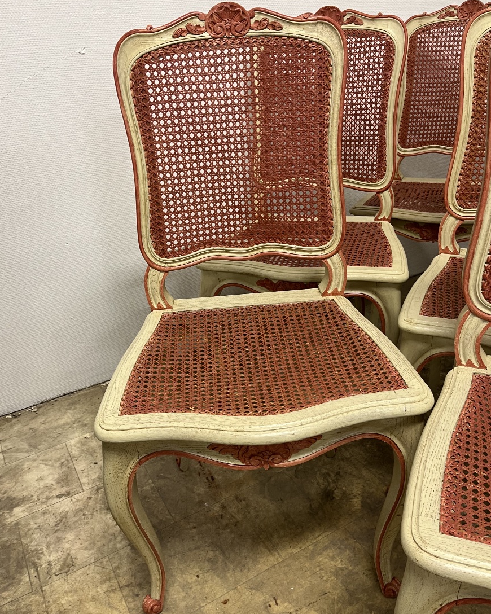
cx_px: 247
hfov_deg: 51.5
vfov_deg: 62.2
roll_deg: +6.9
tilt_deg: -26.7
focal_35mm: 28
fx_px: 509
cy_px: 308
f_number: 1.6
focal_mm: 5.1
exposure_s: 1/50
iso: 100
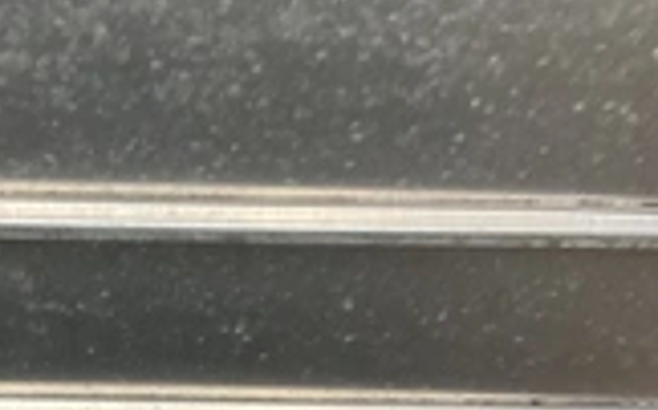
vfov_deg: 15.9
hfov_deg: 26.7
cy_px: 593
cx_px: 146
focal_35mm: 76
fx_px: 1362
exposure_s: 1/51
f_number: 1.8
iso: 320
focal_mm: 3
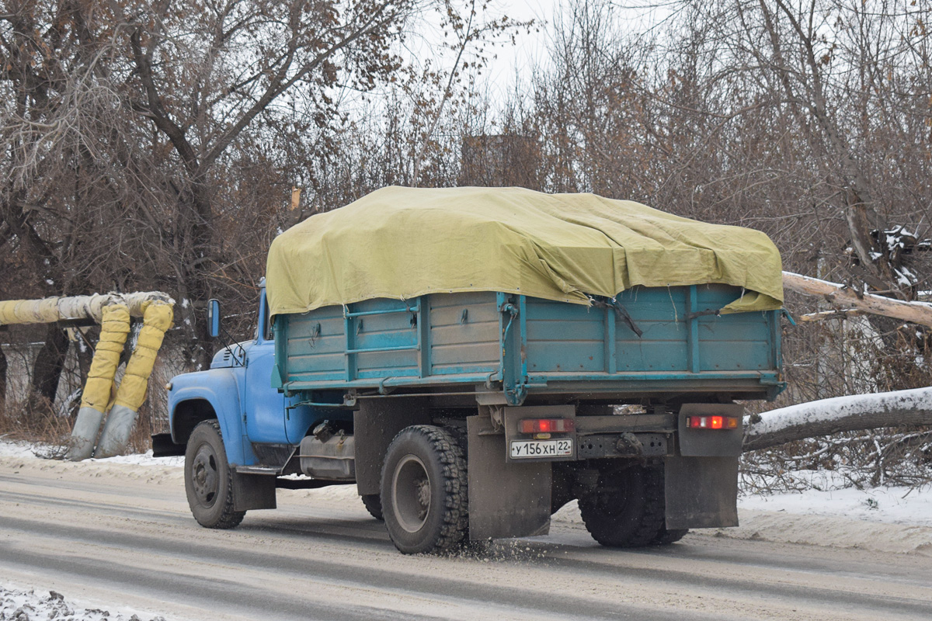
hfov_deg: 33.4
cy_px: 310
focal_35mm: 60
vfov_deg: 22.6
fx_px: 1553
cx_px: 466
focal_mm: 40
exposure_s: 1/800
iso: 800
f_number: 5.6
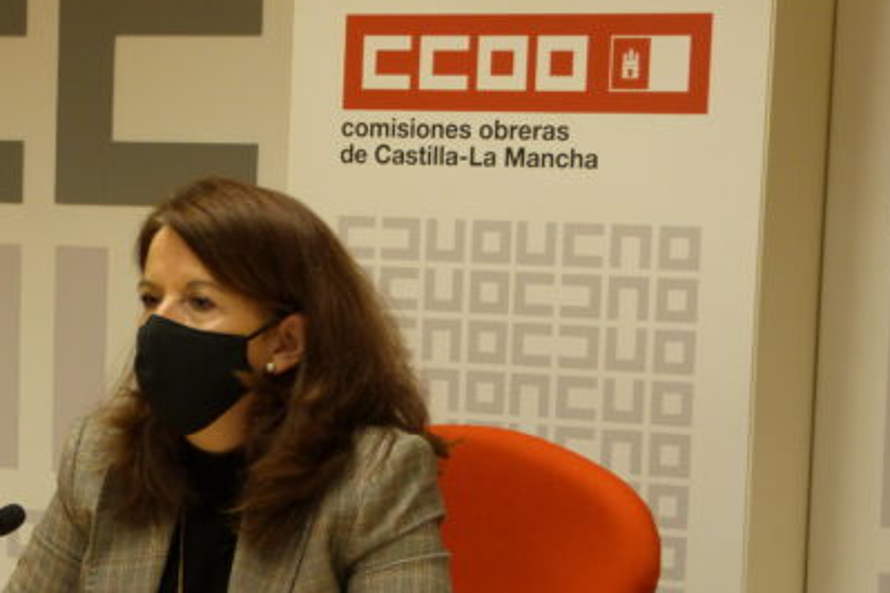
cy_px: 490
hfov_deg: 16.7
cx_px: 286
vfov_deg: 11.2
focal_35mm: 122
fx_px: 3016
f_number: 3.3
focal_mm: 14.1
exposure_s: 1/60
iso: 200
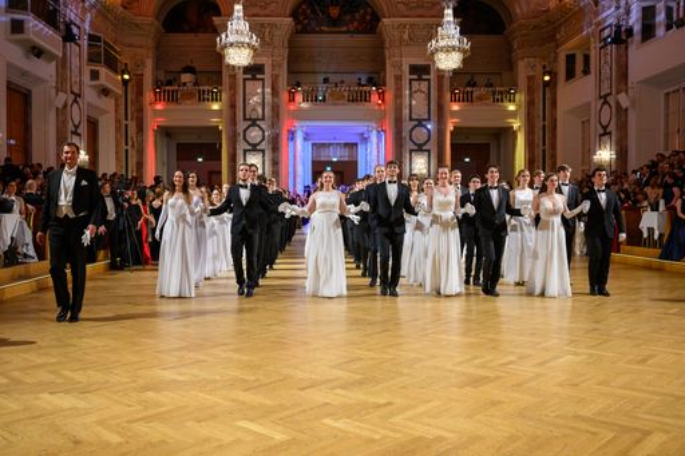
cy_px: 228
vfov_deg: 41.1
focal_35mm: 32
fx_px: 609
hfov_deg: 58.7
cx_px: 342
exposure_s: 1/200
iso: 2000
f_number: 3.5
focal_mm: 32
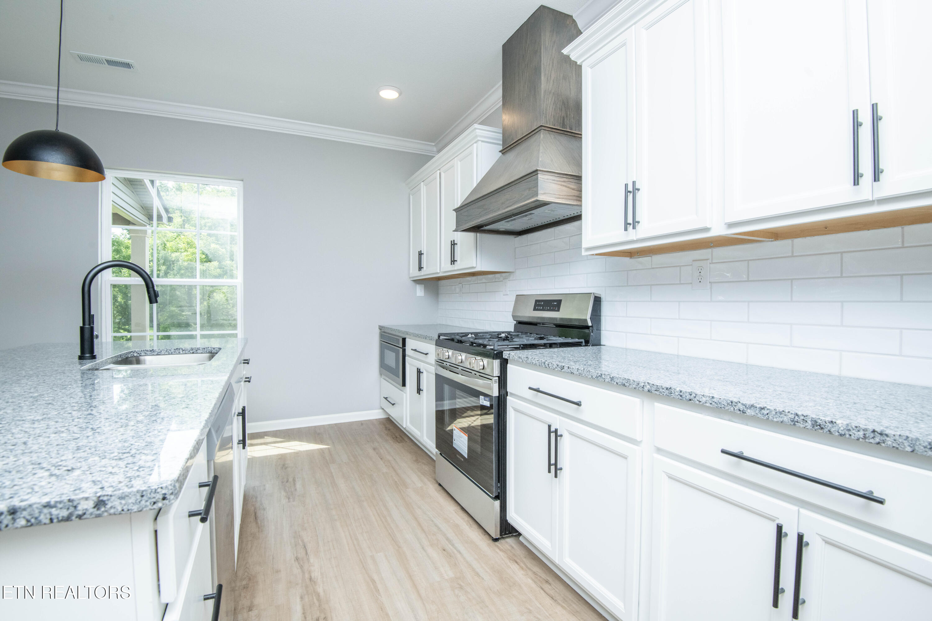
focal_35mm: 16
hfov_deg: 96.7
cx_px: 466
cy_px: 310
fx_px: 414
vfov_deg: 73.7
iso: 400
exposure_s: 1/200
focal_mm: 16
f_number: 9
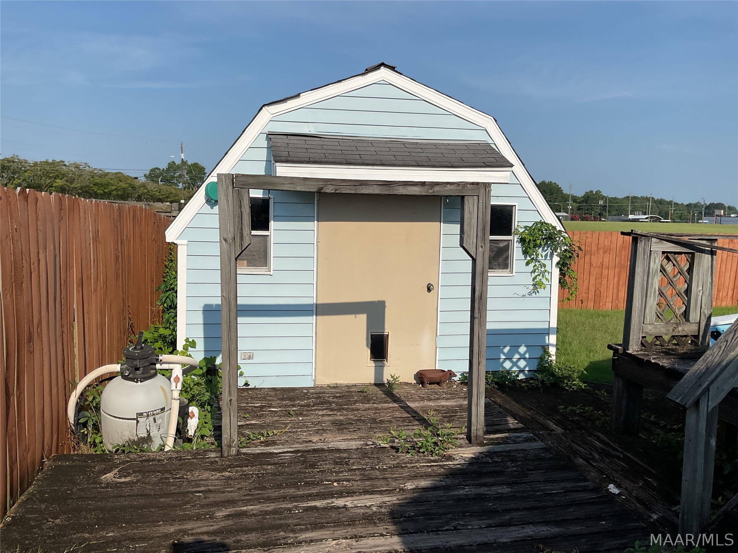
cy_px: 276
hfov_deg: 61.7
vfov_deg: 48.2
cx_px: 369
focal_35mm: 29
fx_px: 618
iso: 16
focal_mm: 3
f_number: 1.8
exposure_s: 1/3788
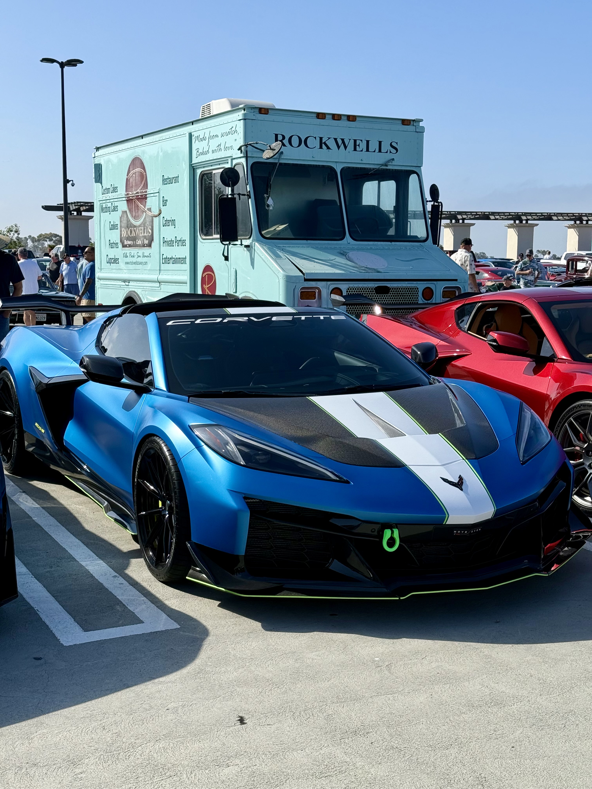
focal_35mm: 48
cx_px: 296
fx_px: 1095
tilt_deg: -6.6
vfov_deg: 39.7
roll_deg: -0.9
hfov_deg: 30.3
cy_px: 394
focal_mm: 6.76
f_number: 1.78
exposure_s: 1/5587
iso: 64
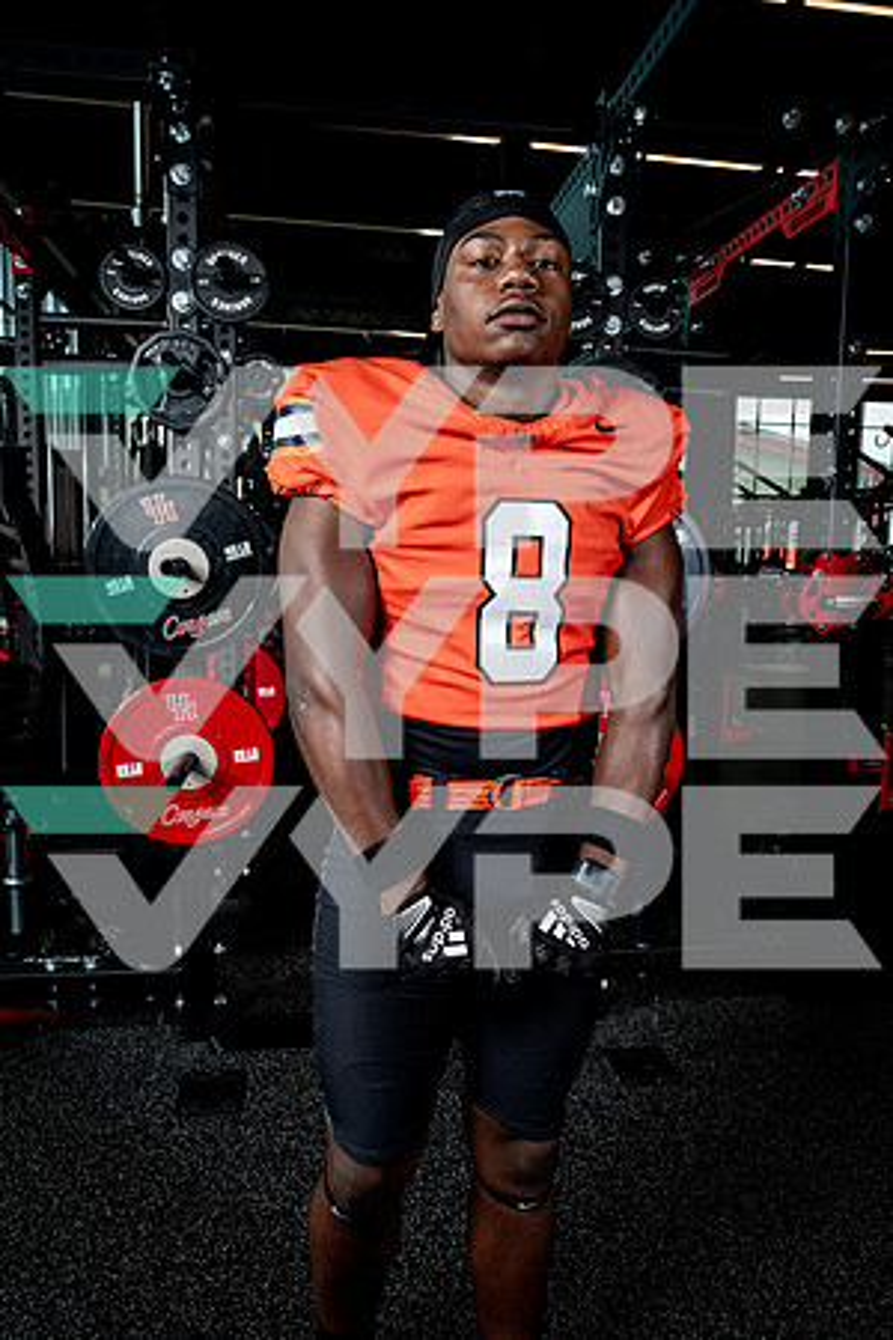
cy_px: 670
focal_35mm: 25
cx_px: 446
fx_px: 930
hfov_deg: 51.3
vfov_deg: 71.5
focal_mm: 25
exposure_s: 1/250
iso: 640
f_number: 9
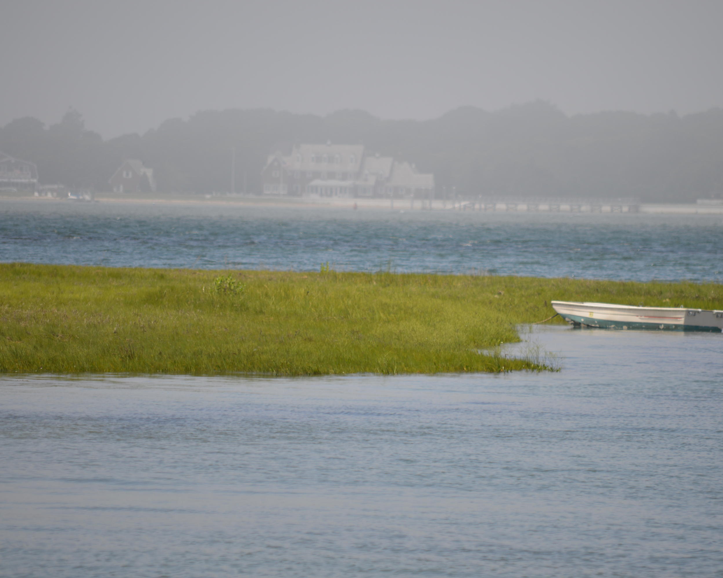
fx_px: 7254
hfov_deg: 5.7
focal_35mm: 339
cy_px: 289
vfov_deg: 4.6
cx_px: 403
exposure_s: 1/500
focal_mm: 200
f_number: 5.6
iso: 100
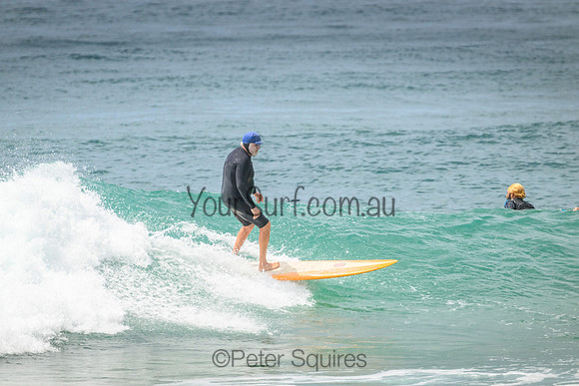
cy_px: 193
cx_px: 290
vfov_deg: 1.7
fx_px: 12869
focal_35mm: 800
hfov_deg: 2.6
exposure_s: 1/3200
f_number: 11
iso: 1250
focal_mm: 800
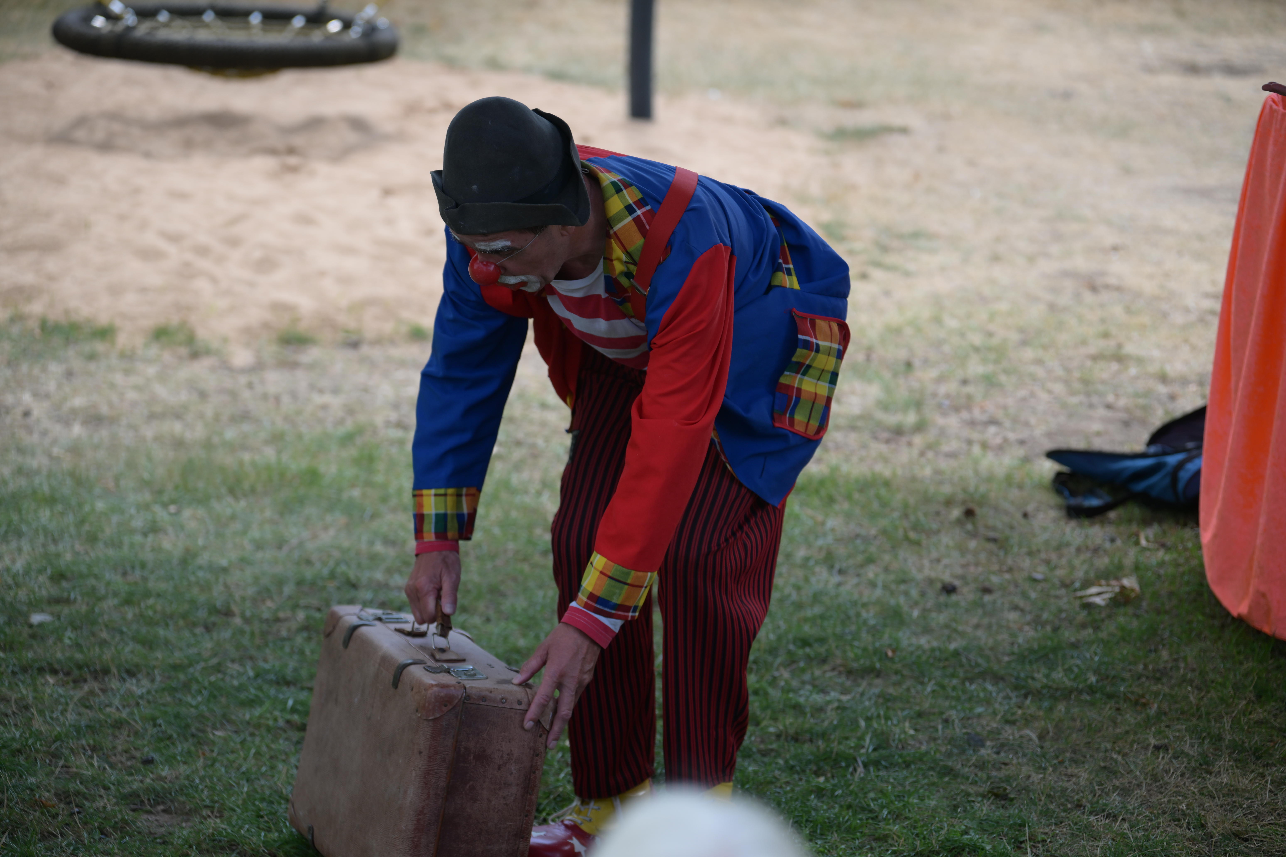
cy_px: 428
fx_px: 3143
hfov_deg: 23.1
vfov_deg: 15.5
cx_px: 643
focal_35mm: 88
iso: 160
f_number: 2.8
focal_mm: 88
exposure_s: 1/400
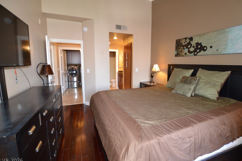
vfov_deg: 73.6
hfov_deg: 96.7
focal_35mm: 16
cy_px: 78
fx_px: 107
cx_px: 127
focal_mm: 10
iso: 800
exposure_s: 1/60
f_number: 3.5
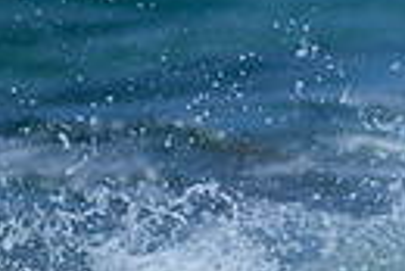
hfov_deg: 0.5
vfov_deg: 0.4
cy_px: 388
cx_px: 758
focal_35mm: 3855
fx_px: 43417
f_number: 6.3
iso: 250
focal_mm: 800
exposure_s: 1/2500
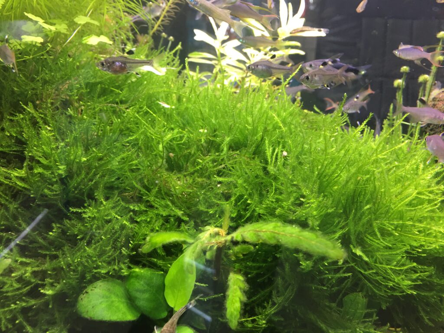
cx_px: 222
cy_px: 166
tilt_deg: -18.3
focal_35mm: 29
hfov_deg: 61.7
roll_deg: -1.0
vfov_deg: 48.2
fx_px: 372
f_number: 2.2
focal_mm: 4.15
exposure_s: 1/17
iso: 40
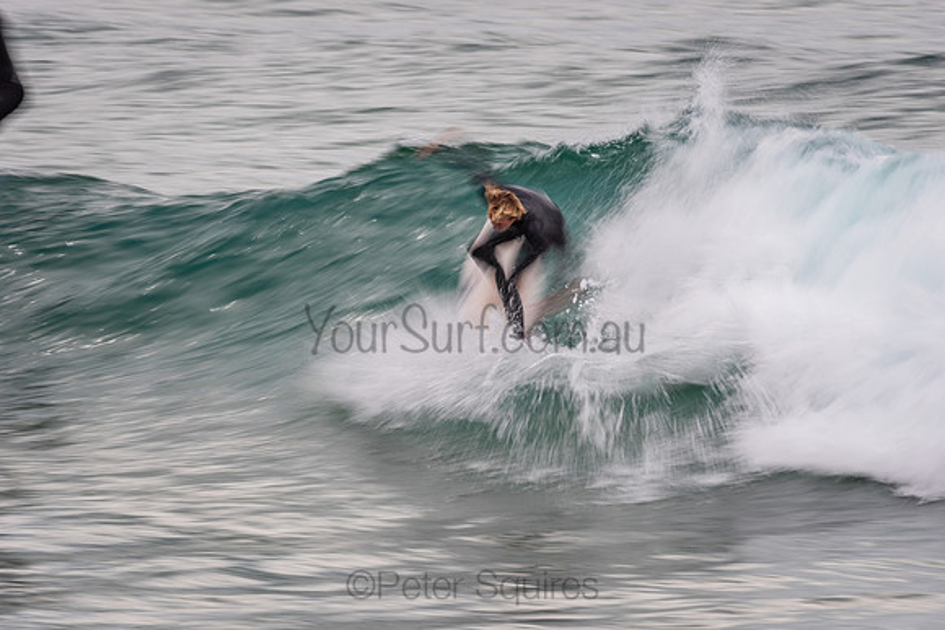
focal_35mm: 500
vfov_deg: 2.8
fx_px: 13127
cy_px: 315
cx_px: 472
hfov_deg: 4.1
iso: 64
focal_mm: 500
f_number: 16
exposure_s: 1/20
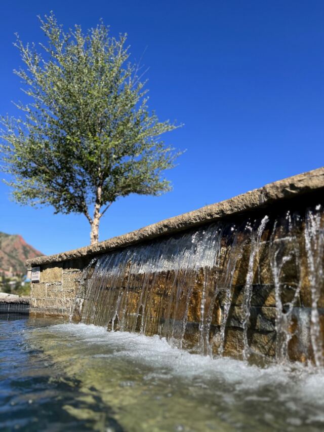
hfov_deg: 53.1
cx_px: 162
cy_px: 216
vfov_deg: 67.3
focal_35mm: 26
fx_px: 324
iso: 50
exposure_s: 1/2632
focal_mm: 5.1
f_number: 1.6
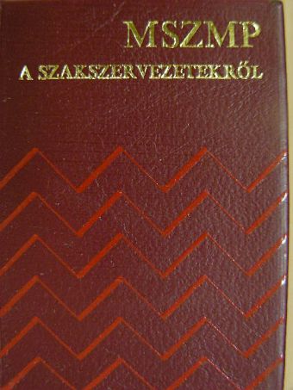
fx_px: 711
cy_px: 195
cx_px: 146
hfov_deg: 23.3
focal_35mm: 63
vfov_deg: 30.7
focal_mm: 10.5
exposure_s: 1/10.8
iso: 200
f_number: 3.5
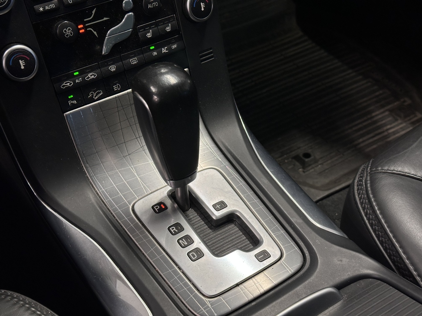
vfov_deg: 30.3
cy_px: 158
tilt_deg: -46.2
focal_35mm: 48
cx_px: 211
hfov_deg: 39.7
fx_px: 585
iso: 64
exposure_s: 1/50
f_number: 1.78
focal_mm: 6.86
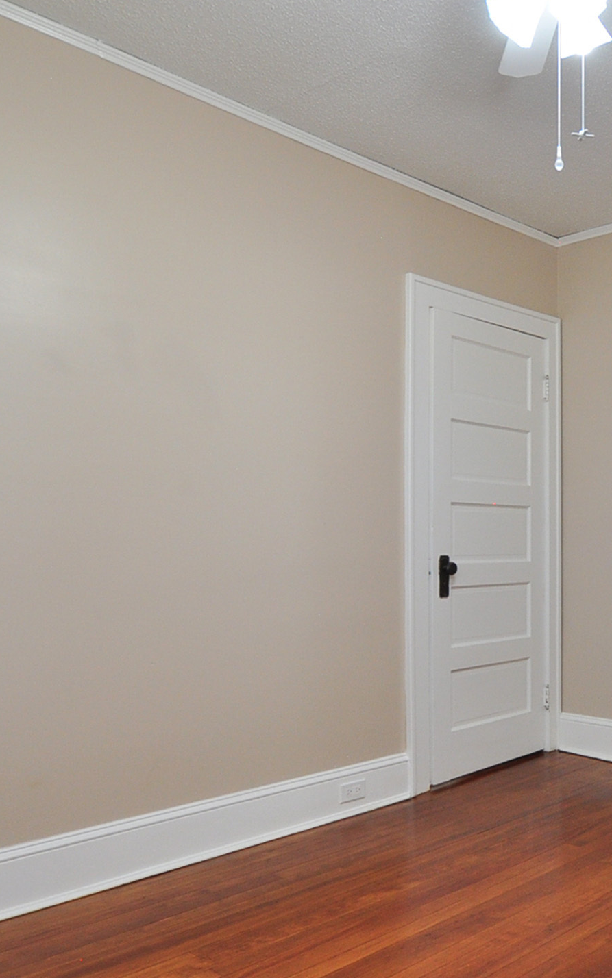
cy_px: 512
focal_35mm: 31
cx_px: 602
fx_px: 827
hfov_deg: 36.8
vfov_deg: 61.2
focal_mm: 10
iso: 500
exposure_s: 1/100
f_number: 4
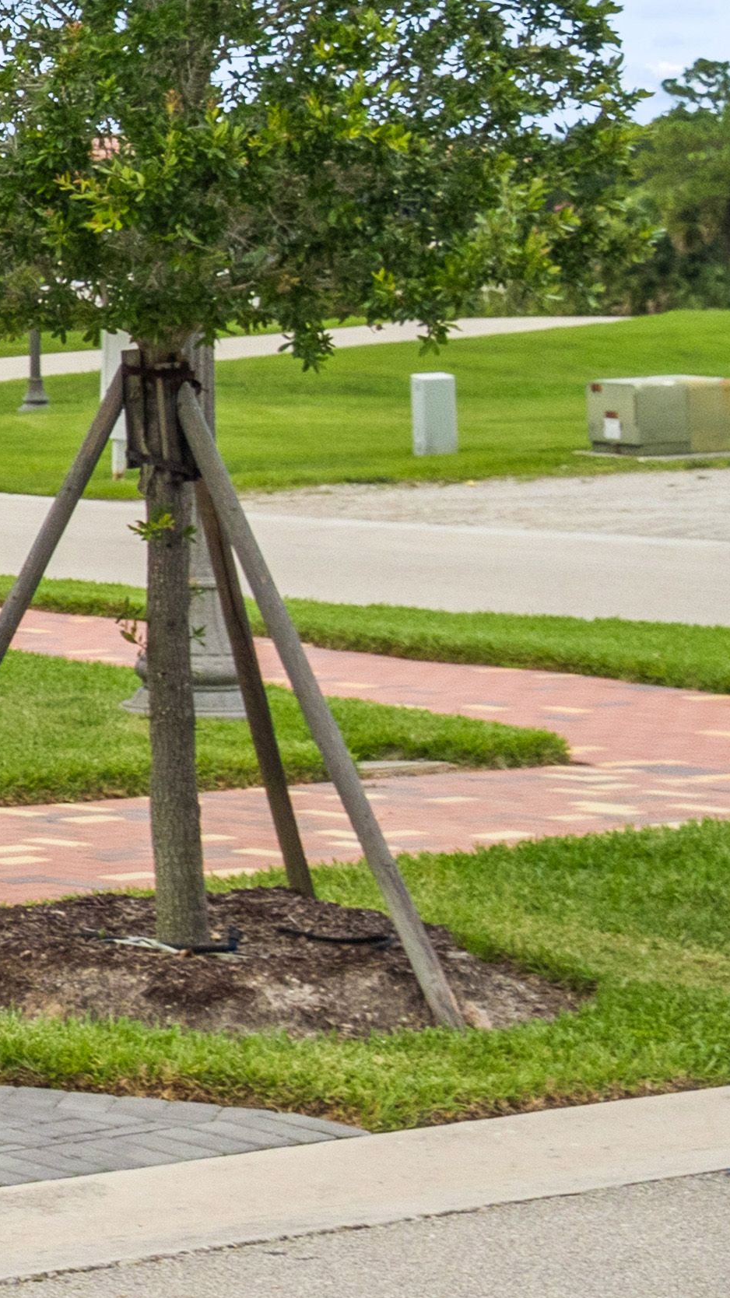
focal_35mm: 132
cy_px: -12
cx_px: -1460
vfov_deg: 15.9
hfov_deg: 7.9
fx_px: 4543
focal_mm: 30
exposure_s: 1/160
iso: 800
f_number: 8
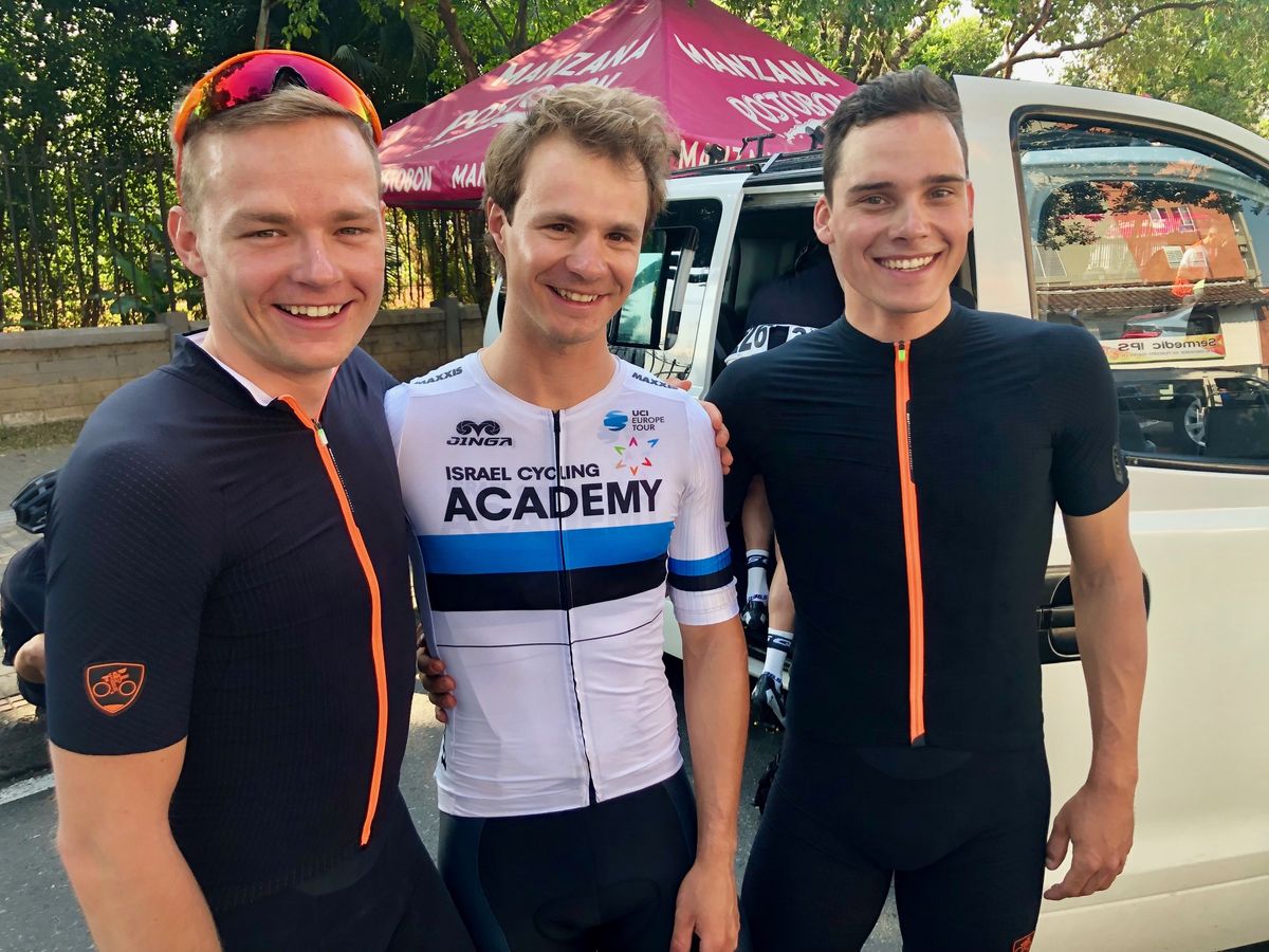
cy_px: 476
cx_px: 634
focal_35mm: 28
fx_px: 1026
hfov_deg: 63.4
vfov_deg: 49.7
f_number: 1.8
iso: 32
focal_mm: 3.99
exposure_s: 1/120
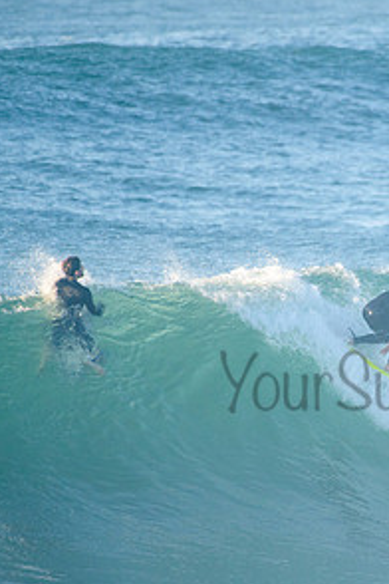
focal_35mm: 986
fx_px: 15980
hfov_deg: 1.4
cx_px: 425
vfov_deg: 2.1
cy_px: 365
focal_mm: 500
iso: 450
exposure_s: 1/1600
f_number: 5.6
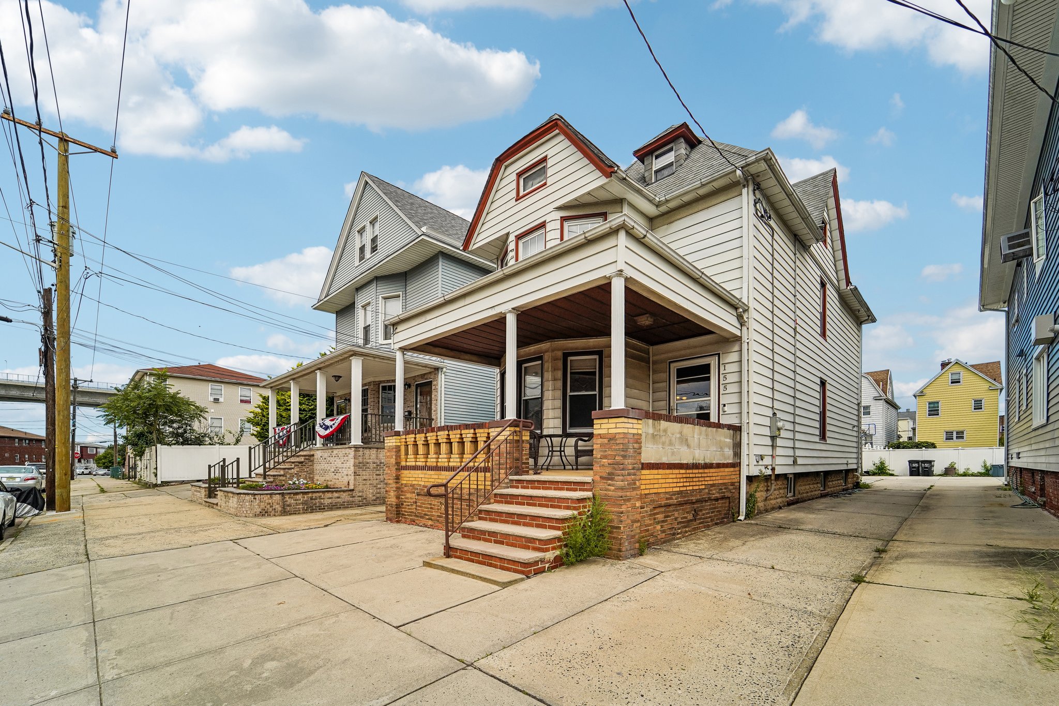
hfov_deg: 104.3
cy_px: 353
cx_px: 530
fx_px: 412
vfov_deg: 81.2
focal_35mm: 14
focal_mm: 14
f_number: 8
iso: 400
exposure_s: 1/800
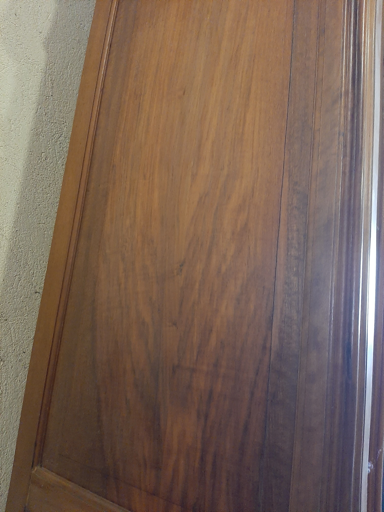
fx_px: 385
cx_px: 192
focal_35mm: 26
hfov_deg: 53.1
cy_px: 256
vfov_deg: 67.3
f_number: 1.7
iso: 500
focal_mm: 3.93
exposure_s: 1/20
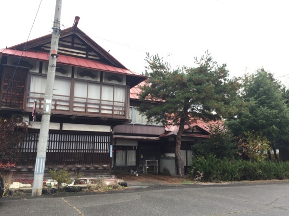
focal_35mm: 29
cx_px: 144
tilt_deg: +9.3
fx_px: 242
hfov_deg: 61.7
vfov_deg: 48.2
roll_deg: +0.1
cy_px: 108
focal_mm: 4.15
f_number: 2.2
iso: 32
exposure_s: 1/120
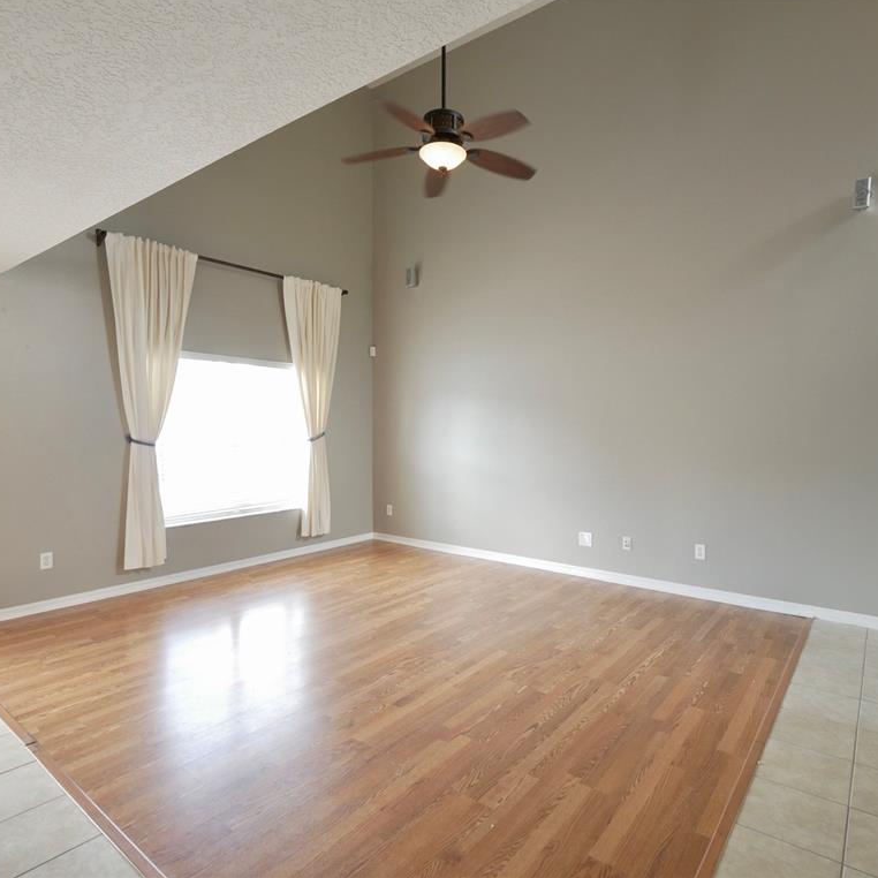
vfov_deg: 77.7
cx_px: 470
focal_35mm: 19
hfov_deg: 77.6
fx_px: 545
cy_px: 437
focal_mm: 8
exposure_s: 1/60
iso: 800
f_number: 2.8
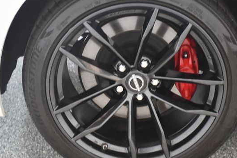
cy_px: 85
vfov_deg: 15.2
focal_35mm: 90
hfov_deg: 22.6
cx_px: 133
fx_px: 592
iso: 8000
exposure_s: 1/60
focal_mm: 50
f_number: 4.8
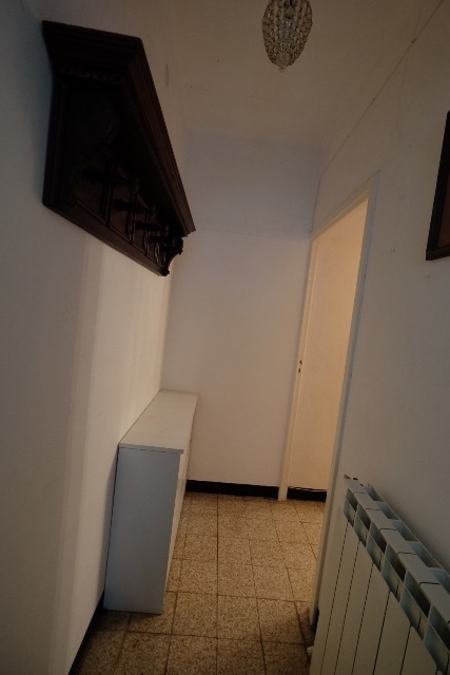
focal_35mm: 15
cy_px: 338
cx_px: 225
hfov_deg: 77.4
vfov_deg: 100.4
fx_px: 281
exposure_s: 1/30
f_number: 4
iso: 1600
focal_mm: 10
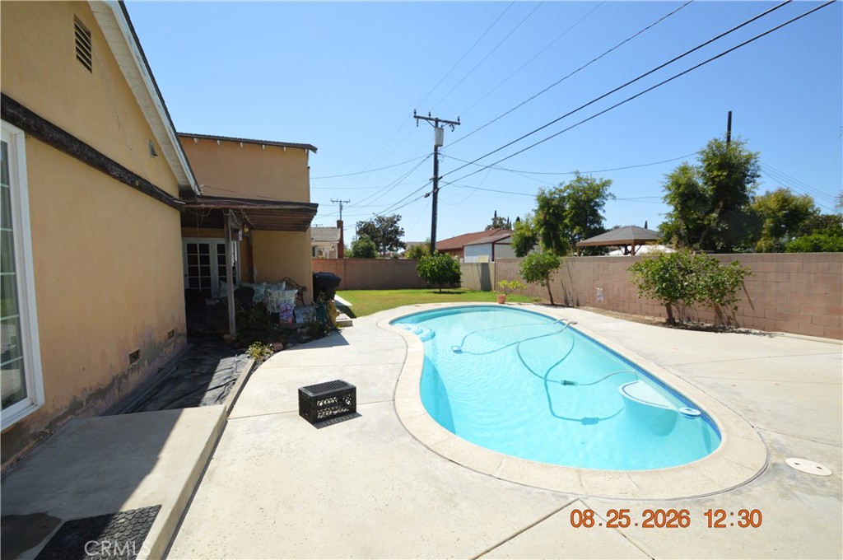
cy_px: 280
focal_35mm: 15
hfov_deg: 100.5
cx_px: 422
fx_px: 351
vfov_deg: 77.2
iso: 100
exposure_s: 1/200
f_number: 9
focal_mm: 10
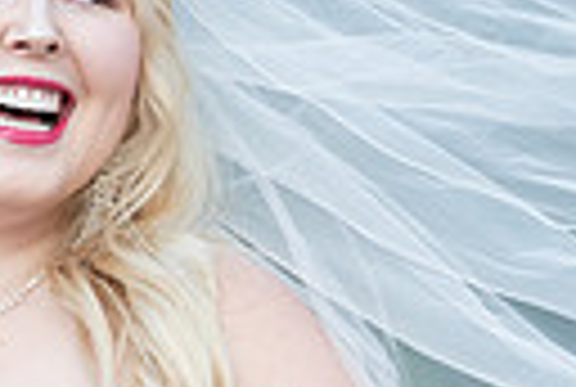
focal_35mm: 921
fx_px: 14770
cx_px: 498
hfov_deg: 2.2
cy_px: 451
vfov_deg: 1.5
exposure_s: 1/200
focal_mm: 198
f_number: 2.8
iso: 250
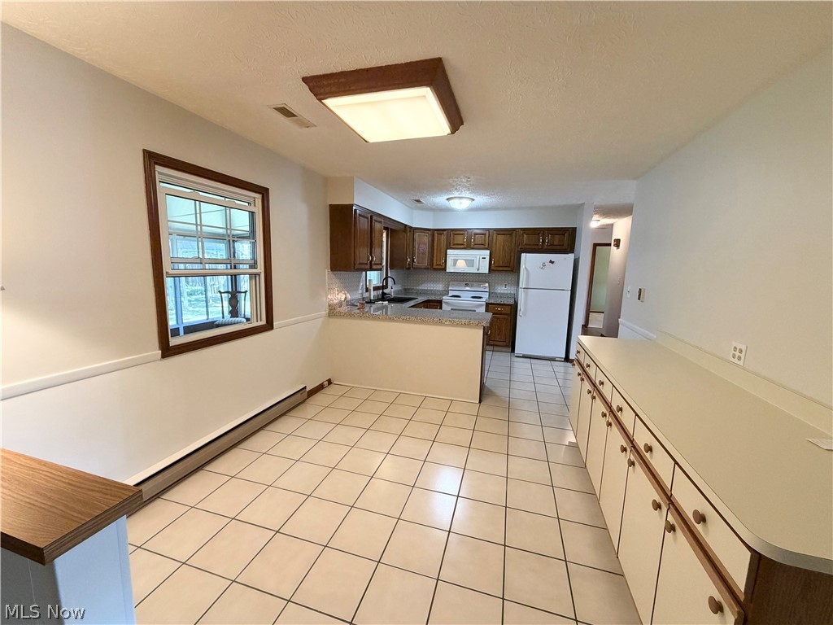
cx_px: 416
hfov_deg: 102.1
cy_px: 312
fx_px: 337
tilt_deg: -8.5
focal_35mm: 14
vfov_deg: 85.7
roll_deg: -1.2
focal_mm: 2.22
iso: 200
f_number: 2.2
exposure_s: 1/60
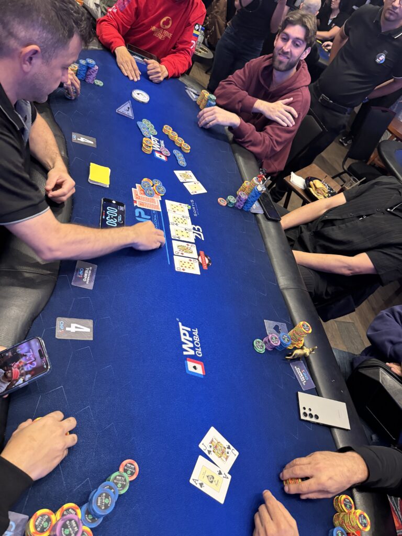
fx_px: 372
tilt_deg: -41.8
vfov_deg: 71.6
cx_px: 201
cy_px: 268
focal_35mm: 24
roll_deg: -33.5
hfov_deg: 56.8
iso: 640
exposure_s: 1/60
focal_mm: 6.76
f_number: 1.78
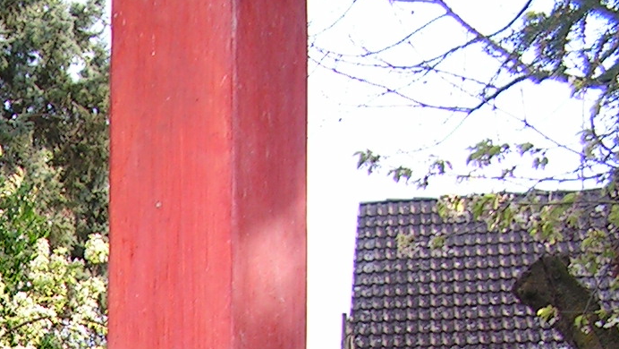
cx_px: -220
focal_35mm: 116
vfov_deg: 9.8
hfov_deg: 17.2
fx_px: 1905
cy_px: 669
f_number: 3.2
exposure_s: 1/200
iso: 64
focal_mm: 6
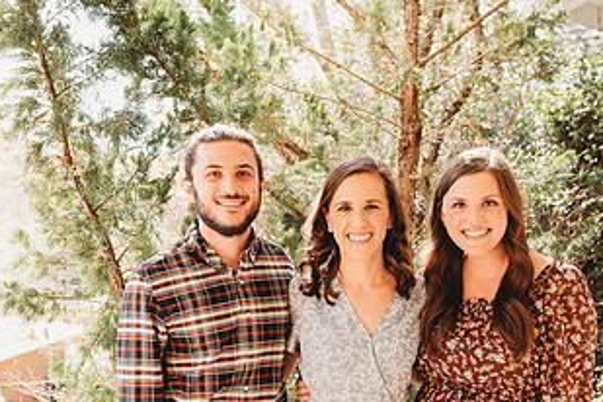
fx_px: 754
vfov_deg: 29.3
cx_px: 320
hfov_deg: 43.6
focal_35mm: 45
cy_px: 315
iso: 400
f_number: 4.5
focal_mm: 24
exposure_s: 1/200
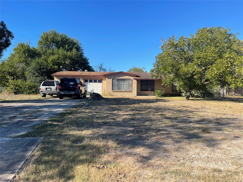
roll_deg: -0.6
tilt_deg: -2.2
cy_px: 91
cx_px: 122
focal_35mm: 25
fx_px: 175
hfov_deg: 69.4
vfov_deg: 54.9
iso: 32
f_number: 1.6
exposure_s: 1/2083
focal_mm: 5.1
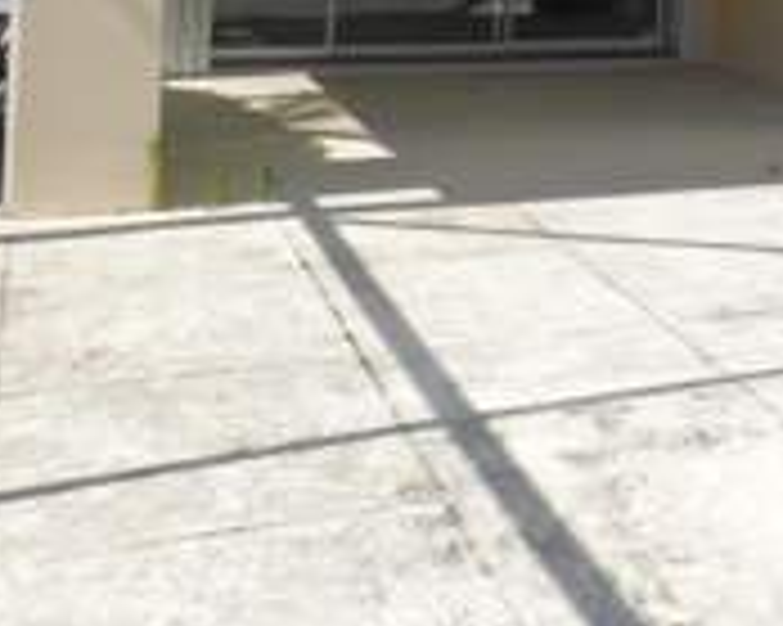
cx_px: 756
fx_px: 1436
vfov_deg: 22.5
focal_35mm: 62
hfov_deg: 28.8
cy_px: -142
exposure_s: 1/640
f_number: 6
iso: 125
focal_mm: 4
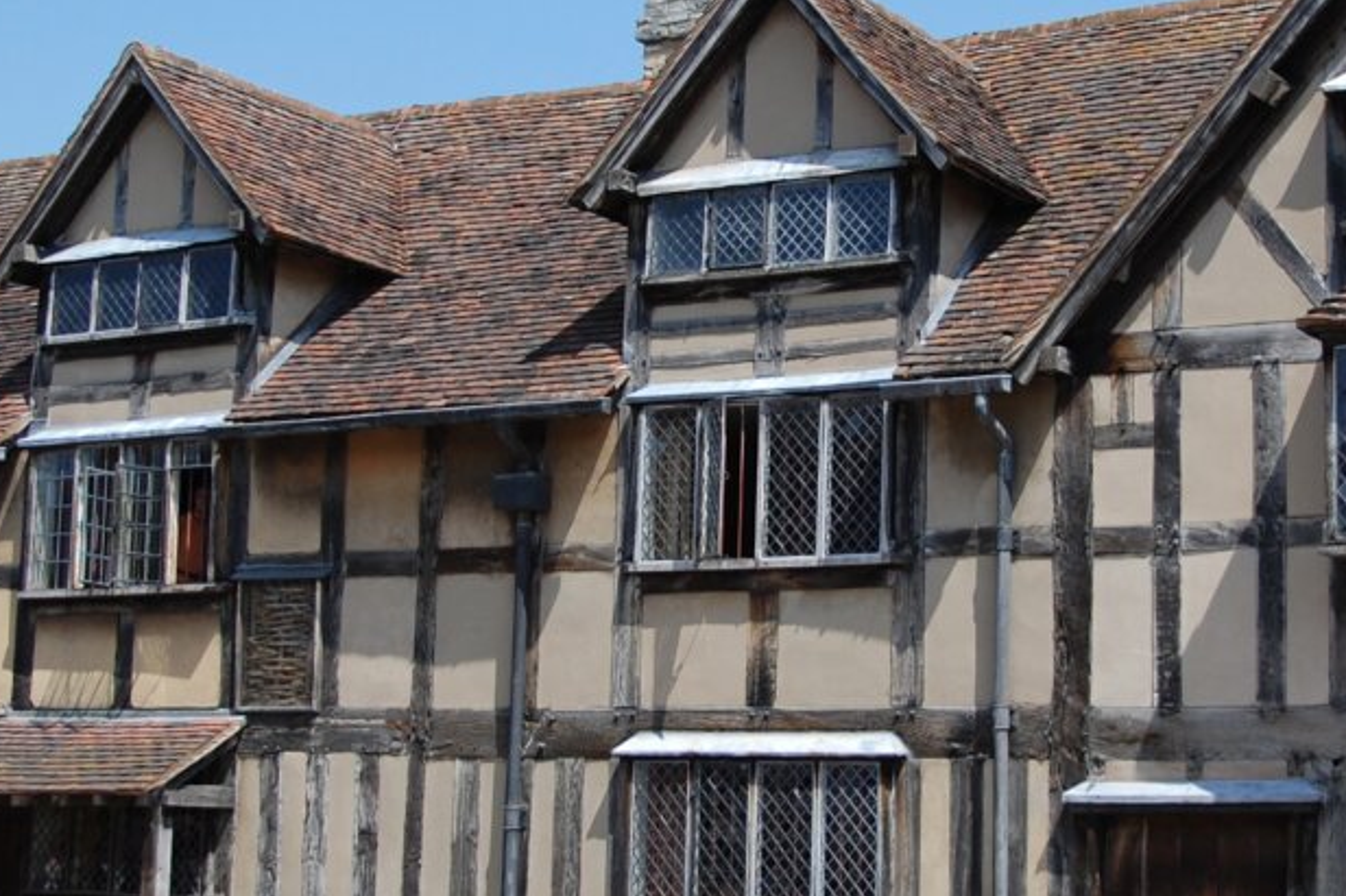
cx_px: 866
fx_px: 2355
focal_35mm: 63
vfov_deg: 21.6
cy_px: 432
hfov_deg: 31.7
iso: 200
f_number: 3.8
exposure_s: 1/1250
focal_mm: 24
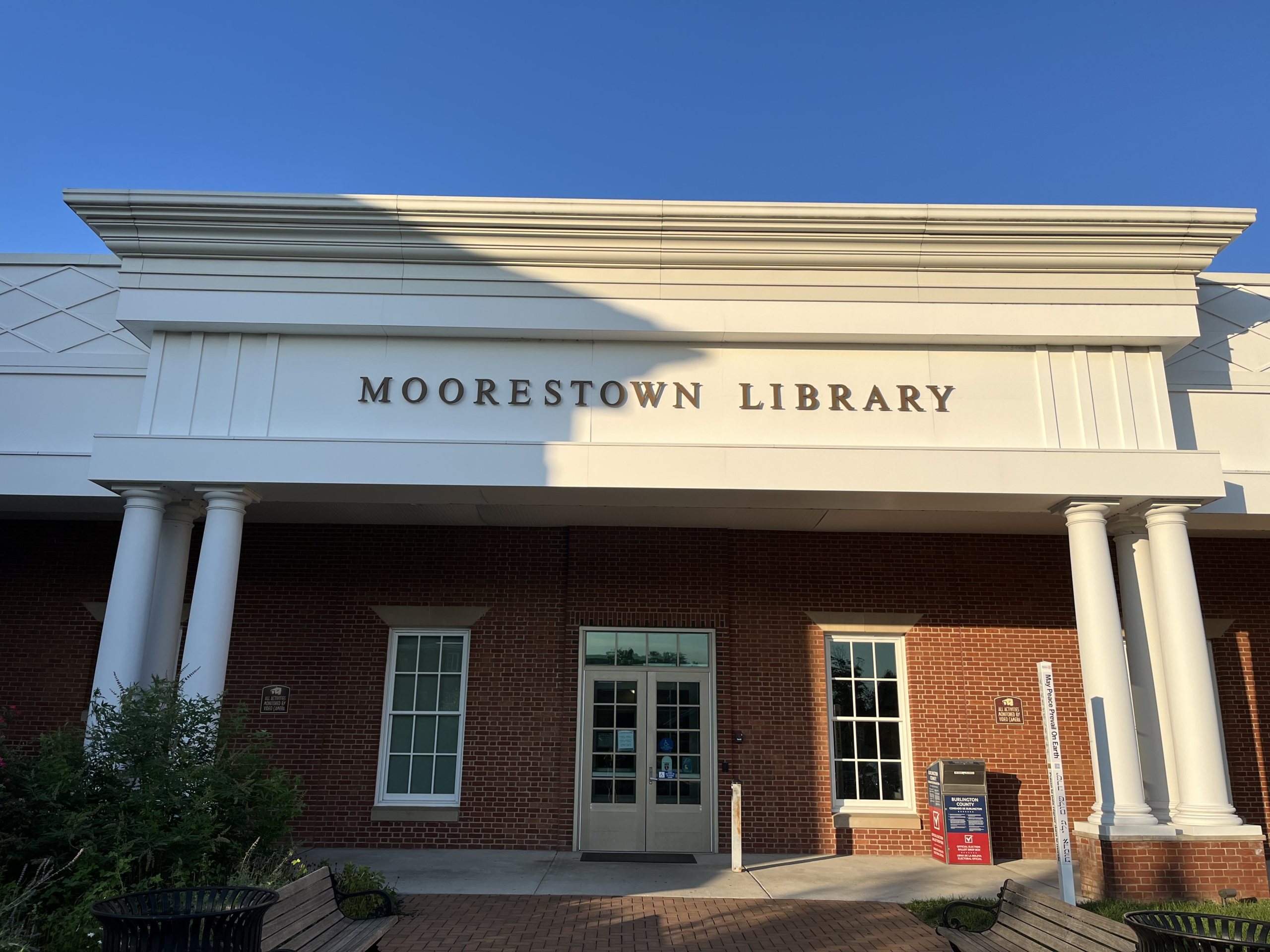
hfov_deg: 67.3
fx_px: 954
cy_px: 476
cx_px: 635
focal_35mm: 26
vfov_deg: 53.1
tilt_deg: +16.3
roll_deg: -0.8
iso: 50
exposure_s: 1/2967
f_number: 1.6
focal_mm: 5.1
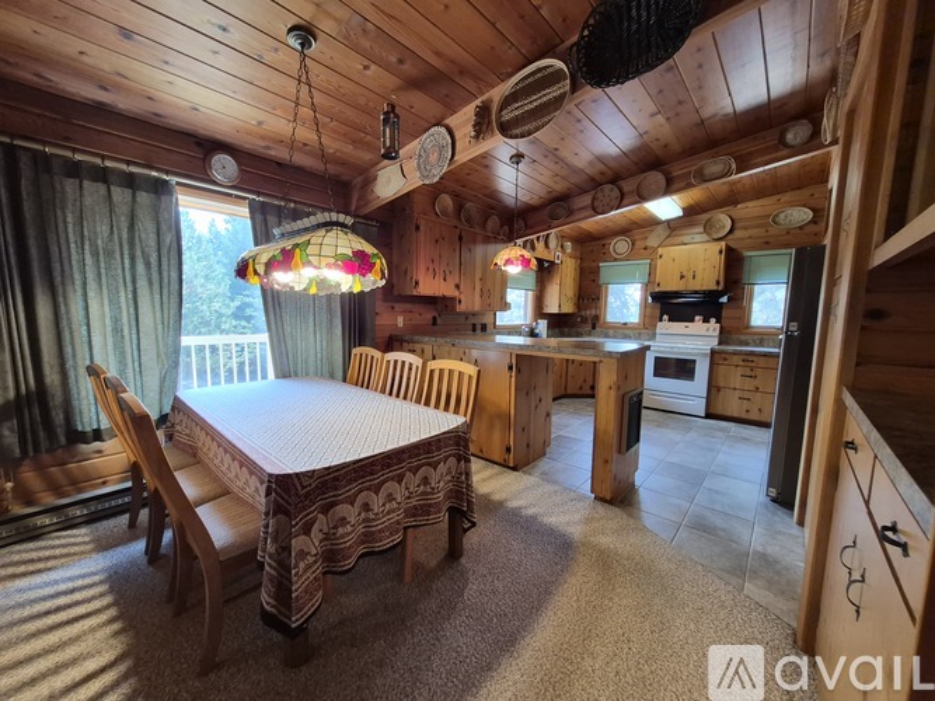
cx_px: 468
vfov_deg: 89.9
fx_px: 351
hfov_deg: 106.2
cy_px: 350
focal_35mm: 13
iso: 160
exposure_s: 1/60
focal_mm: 1.74
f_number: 2.2
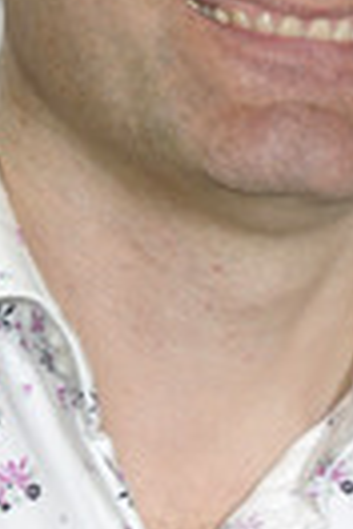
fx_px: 6148
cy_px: 32
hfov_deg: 3.3
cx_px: 231
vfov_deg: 4.9
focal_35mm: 418
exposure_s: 1/160
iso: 320
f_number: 6.3
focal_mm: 92
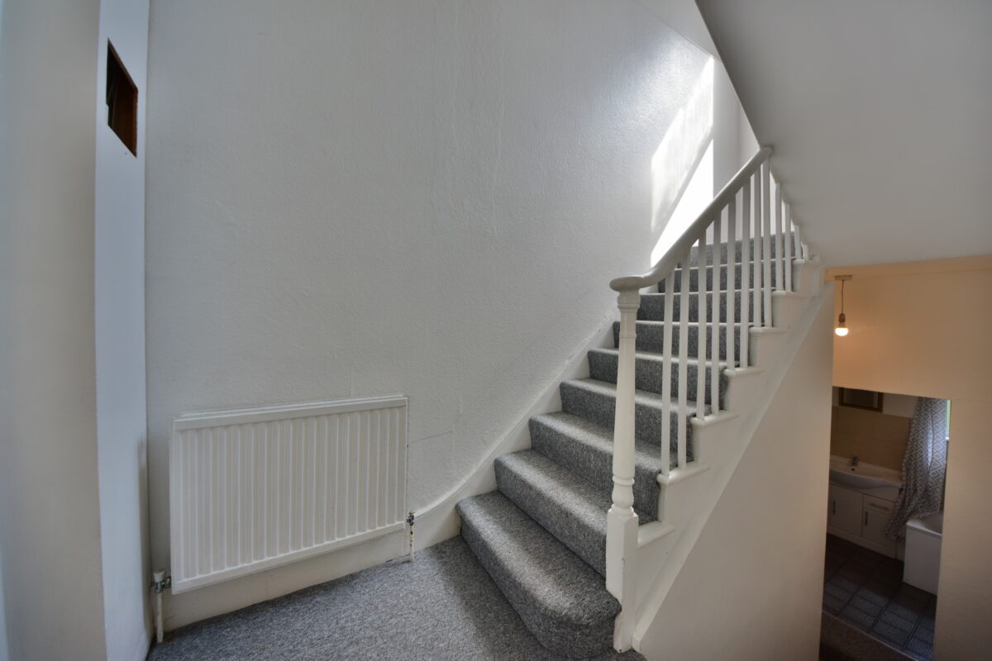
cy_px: 330
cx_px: 496
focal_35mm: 12
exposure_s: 1/320
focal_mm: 8
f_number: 4.5
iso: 400
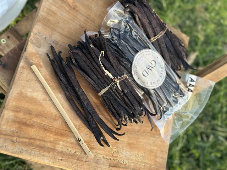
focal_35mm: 48
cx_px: 114
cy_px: 85
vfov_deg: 30.3
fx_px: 315
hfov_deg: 39.7
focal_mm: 6.86
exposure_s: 1/395
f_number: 1.78
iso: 80
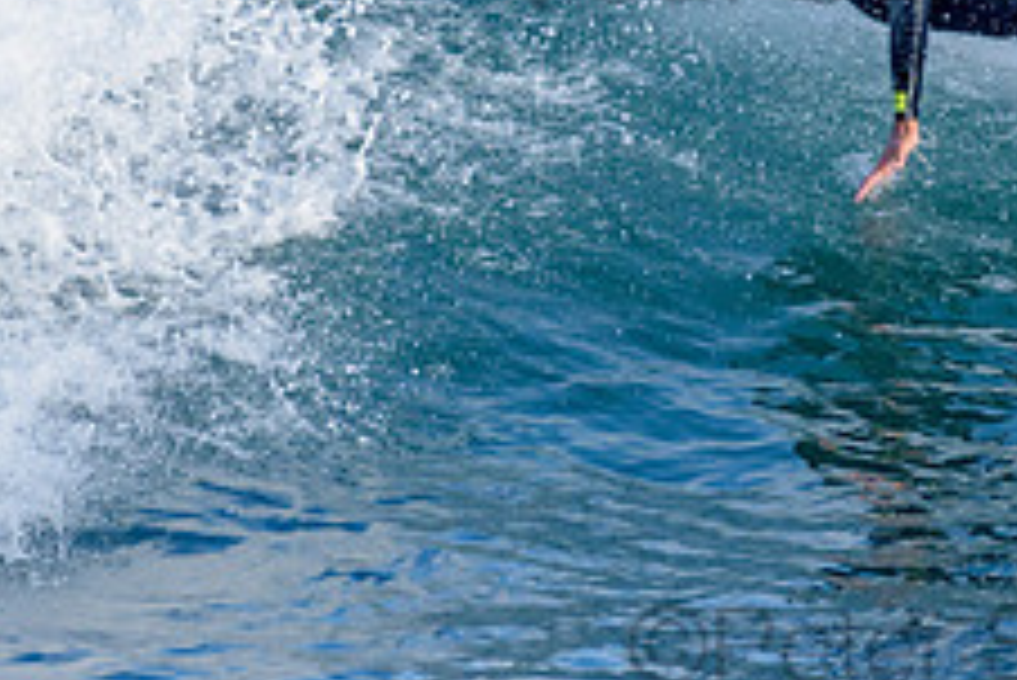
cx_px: 976
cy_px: -101
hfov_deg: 1.3
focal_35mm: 1571
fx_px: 44408
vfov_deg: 0.9
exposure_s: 1/1250
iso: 500
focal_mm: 500
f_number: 5.6
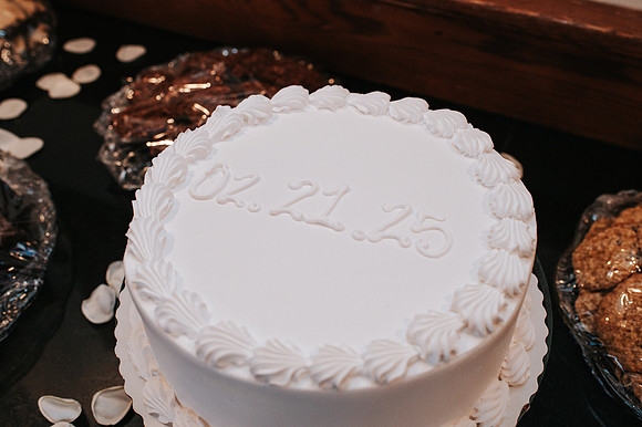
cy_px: 203
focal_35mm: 37
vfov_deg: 36.2
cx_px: 331
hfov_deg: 52.3
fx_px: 654
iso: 800
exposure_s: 1/200
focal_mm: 35
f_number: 4.5
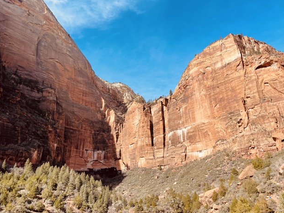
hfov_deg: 67.3
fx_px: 213
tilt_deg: +25.1
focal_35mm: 26
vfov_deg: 53.1
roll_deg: +3.7
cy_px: 106
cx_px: 139
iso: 32
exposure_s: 1/2288
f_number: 1.6
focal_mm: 5.1
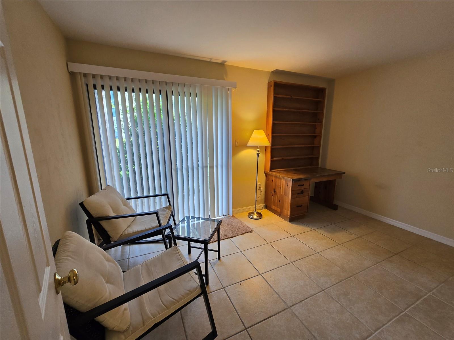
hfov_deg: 106.2
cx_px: 227
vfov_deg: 89.9
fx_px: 170
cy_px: 170
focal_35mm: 13
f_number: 2.2
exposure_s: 1/60
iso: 100
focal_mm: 2.2
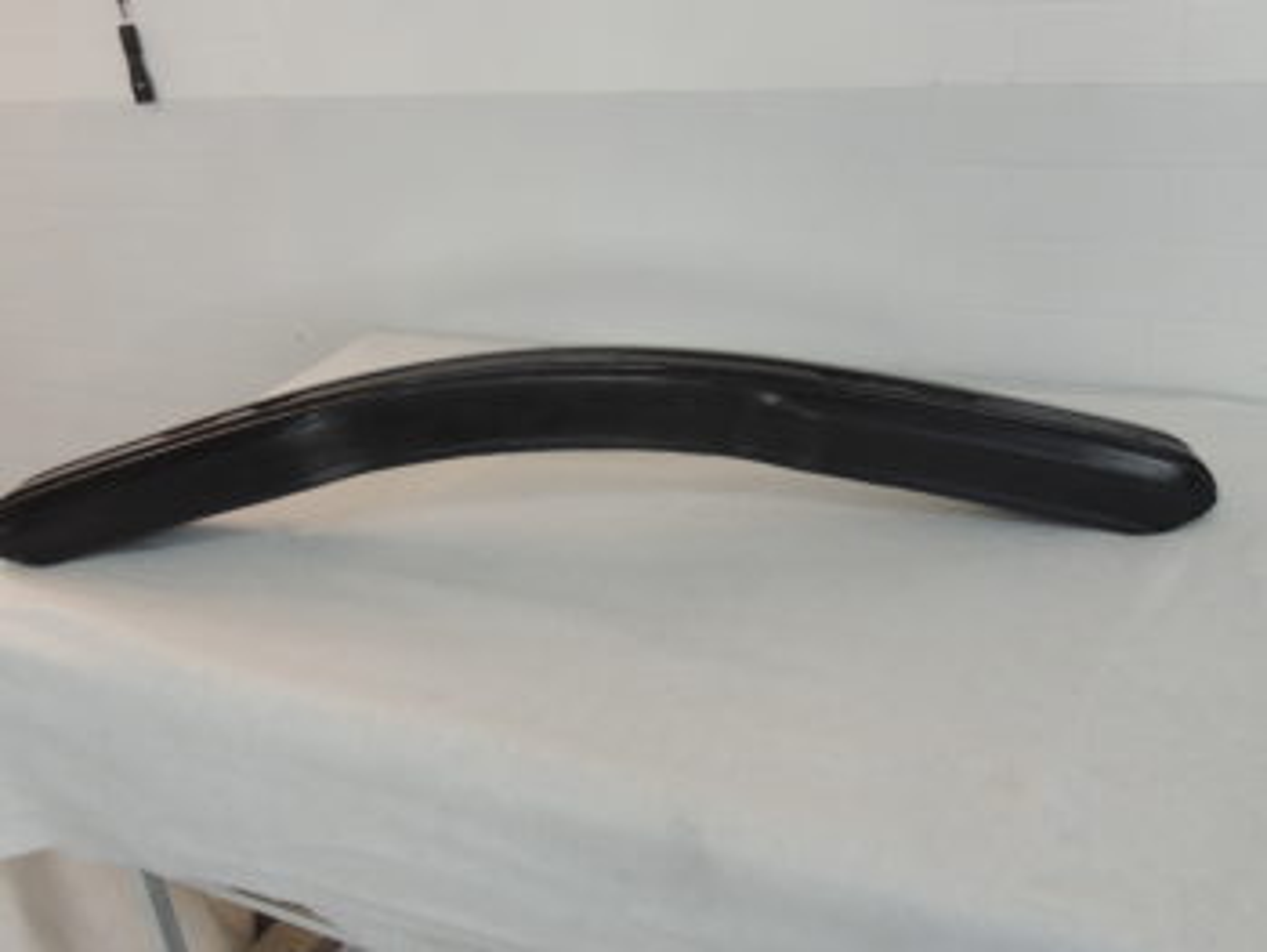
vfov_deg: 43.0
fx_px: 1209
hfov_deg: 55.3
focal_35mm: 33
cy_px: 476
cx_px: 634
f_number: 3.6
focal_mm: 5.8
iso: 400
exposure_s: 1/15
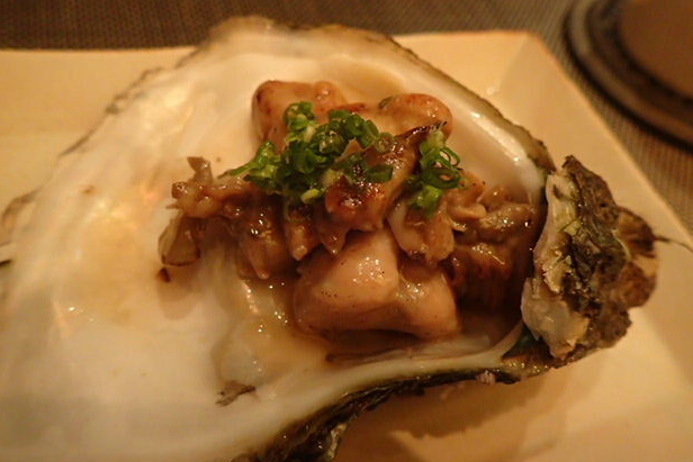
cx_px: 358
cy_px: 233
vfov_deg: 48.0
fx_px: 520
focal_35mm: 27
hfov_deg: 67.4
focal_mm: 4.5
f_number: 2
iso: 640
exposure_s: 1/30
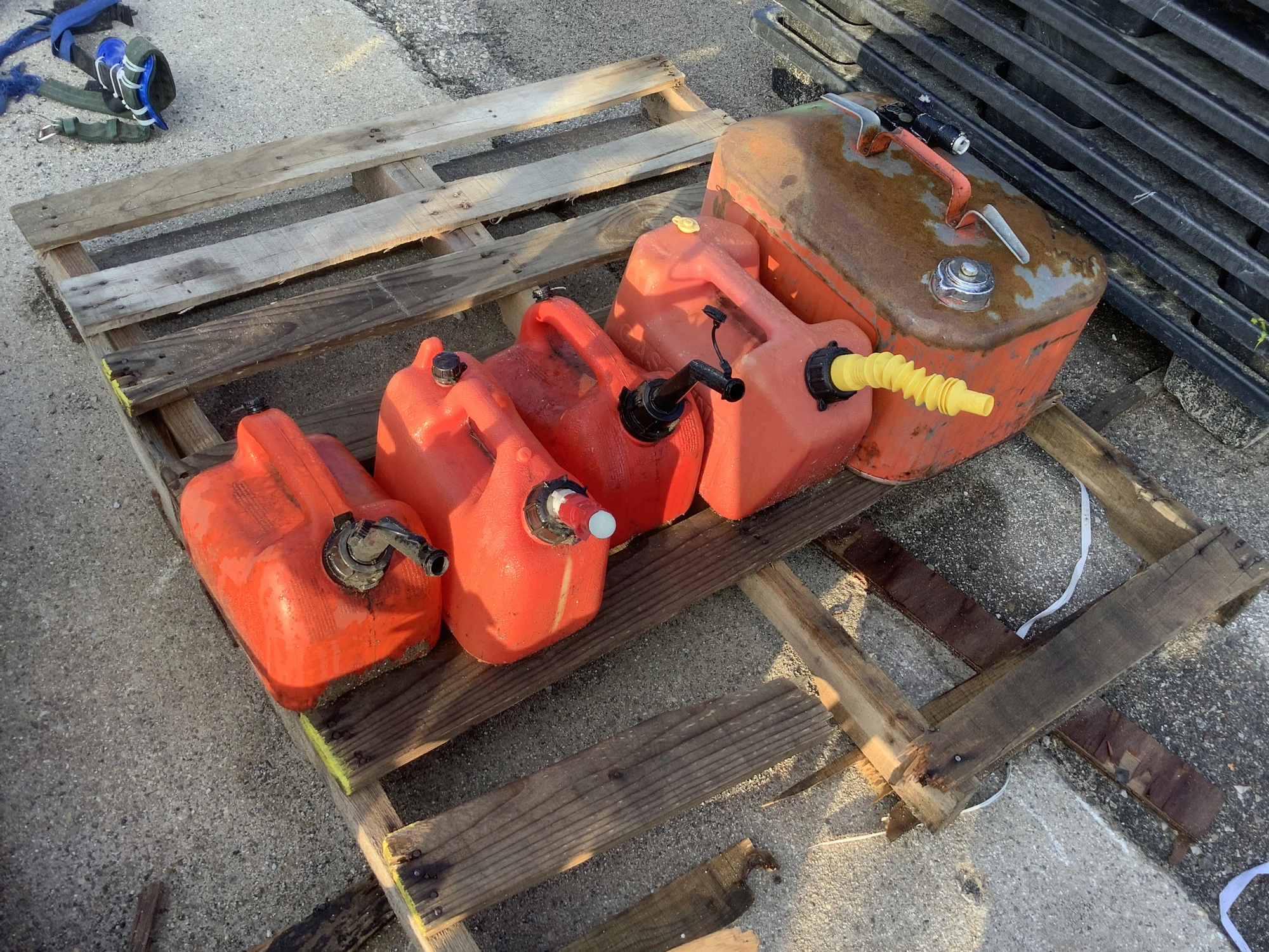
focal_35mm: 31
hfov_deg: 58.4
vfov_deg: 45.4
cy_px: 476
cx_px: 634
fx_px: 1136
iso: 25
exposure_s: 1/120
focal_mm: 3.3
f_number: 2.4
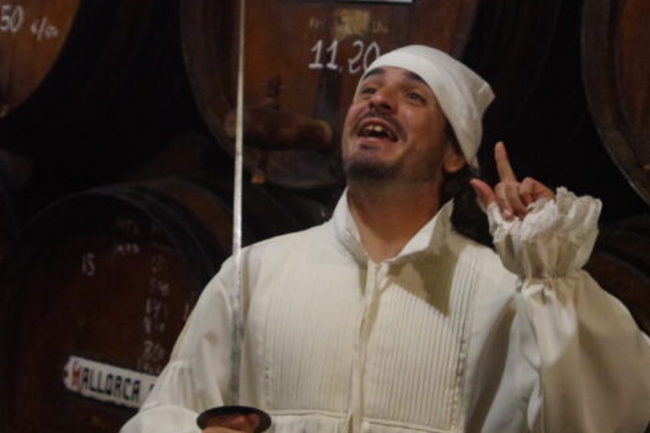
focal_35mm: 134
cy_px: 203
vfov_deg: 10.2
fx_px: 2419
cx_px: 351
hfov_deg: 15.3
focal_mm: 42.5
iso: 6400
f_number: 4
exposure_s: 1/125
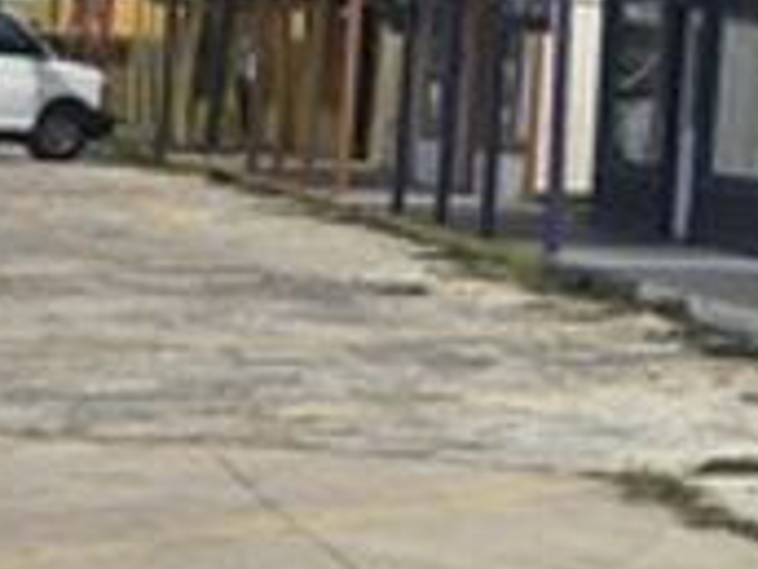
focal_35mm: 137
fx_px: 3000
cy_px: 194
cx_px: 1635
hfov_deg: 12.3
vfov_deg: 10.8
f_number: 1.7
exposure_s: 1/1064
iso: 12
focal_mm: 6.3
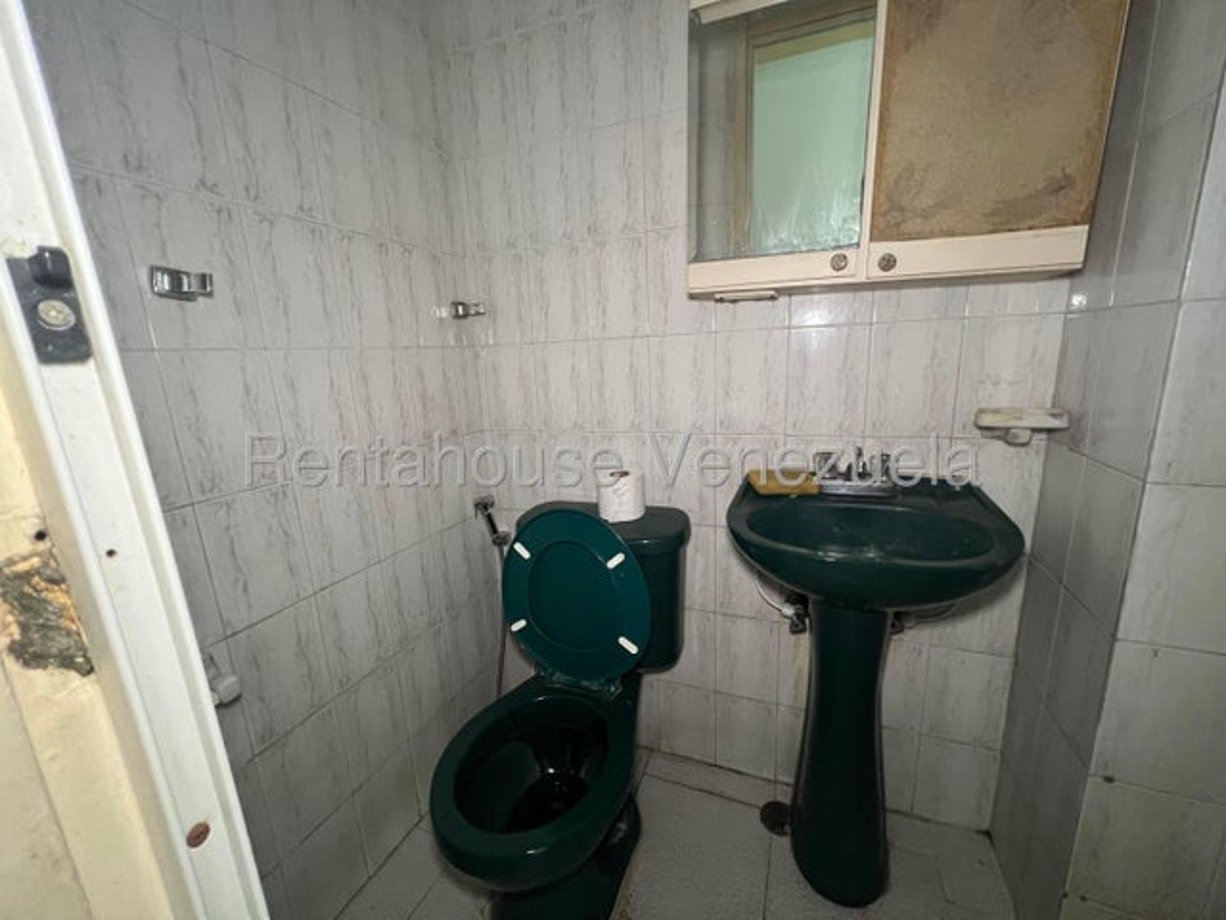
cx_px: 613
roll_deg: +2.9
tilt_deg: -13.1
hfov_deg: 106.2
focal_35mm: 13
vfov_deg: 89.9
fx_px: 460
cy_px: 460
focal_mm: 1.57
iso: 400
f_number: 1.8
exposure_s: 1/60
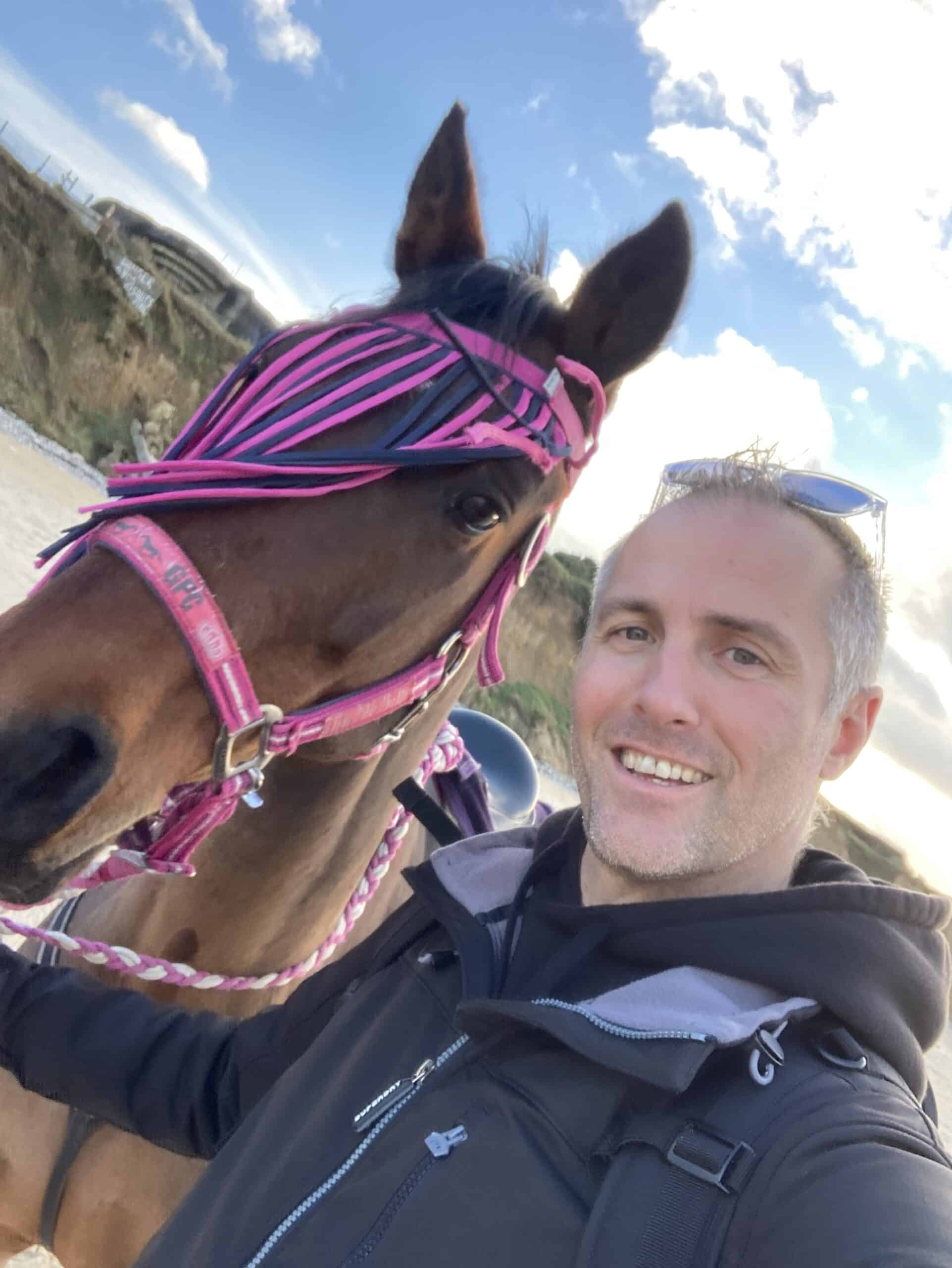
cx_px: 476
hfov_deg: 44.2
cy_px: 634
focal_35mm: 32
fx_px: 1172
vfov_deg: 56.8
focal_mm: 2.87
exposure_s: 1/121
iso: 32
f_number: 2.2
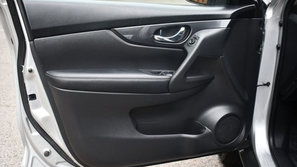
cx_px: 149
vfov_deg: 31.2
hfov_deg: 52.8
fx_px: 299
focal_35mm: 38
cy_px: 82
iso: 800
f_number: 4
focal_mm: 24
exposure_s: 1/125
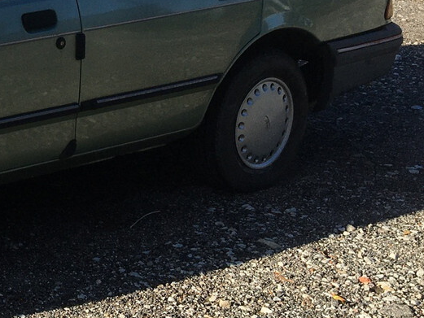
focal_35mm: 89
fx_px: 1090
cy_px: 24
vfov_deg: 16.4
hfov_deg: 19.5
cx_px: -187
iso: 25
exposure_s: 1/1261
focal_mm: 4.15
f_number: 2.2
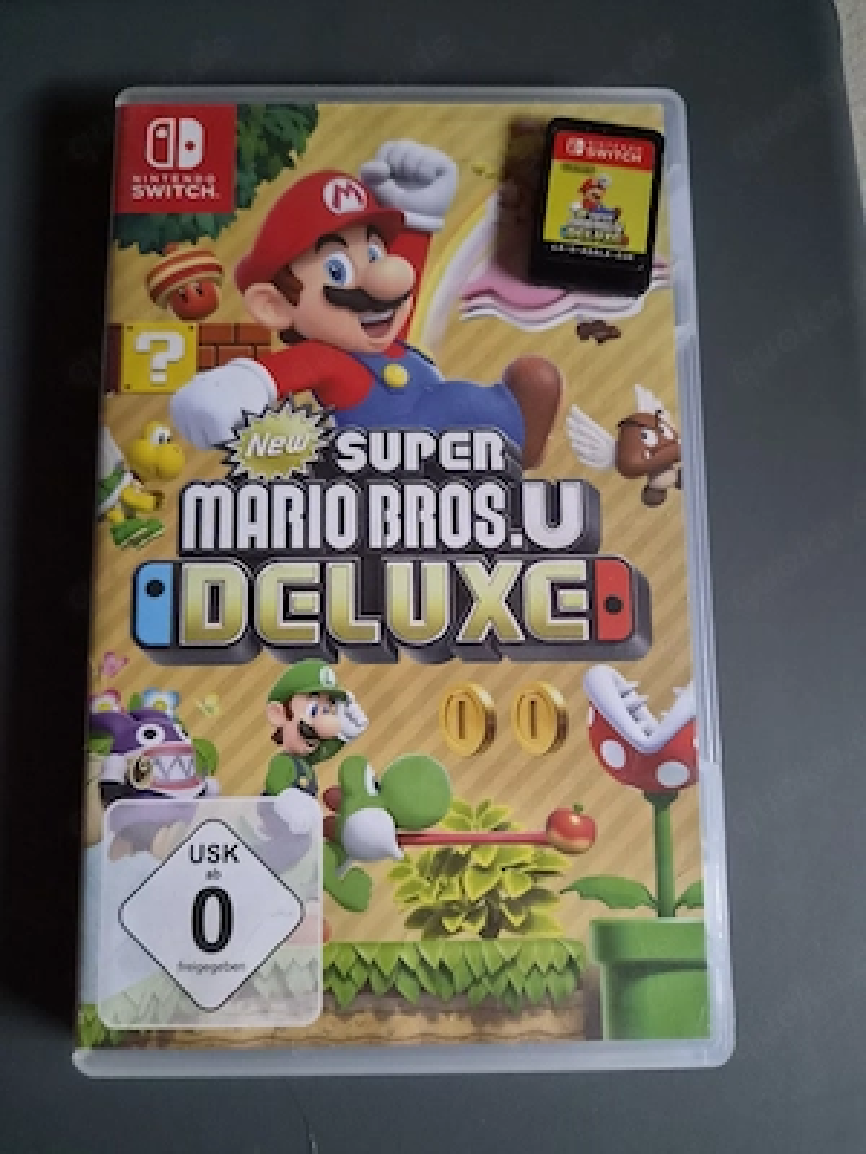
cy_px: 577
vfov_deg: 73.9
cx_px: 433
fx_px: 767
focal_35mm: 23
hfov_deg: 58.9
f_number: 1.8
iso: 1600
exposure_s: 1/100
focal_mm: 5.4
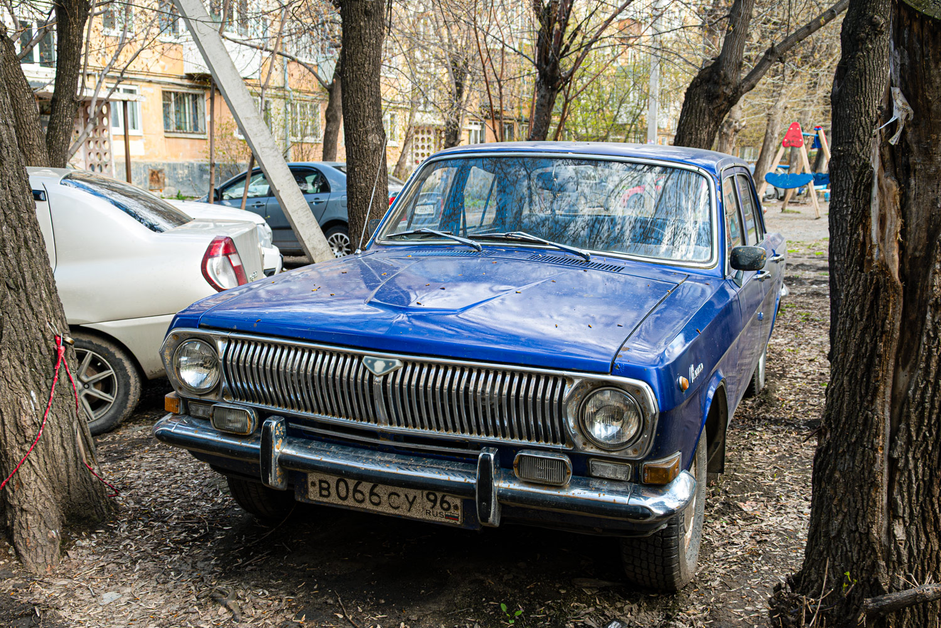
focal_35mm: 32
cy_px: 314
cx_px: 470
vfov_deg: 41.2
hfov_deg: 58.7
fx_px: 837
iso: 400
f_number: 6.3
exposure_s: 1/200
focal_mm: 32
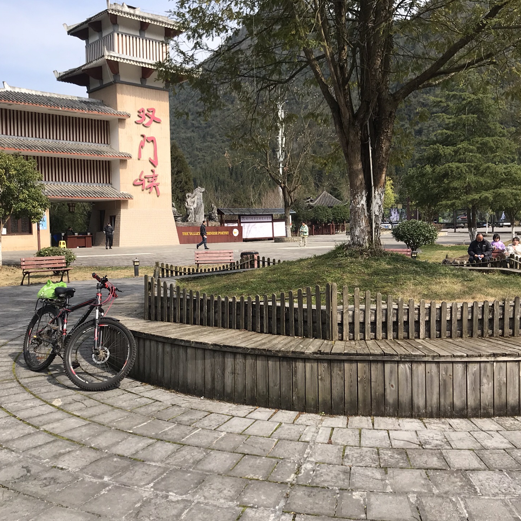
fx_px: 579
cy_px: 262
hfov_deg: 48.4
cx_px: 247
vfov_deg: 48.5
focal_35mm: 34
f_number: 1.8
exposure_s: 1/1408
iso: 20
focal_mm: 3.99
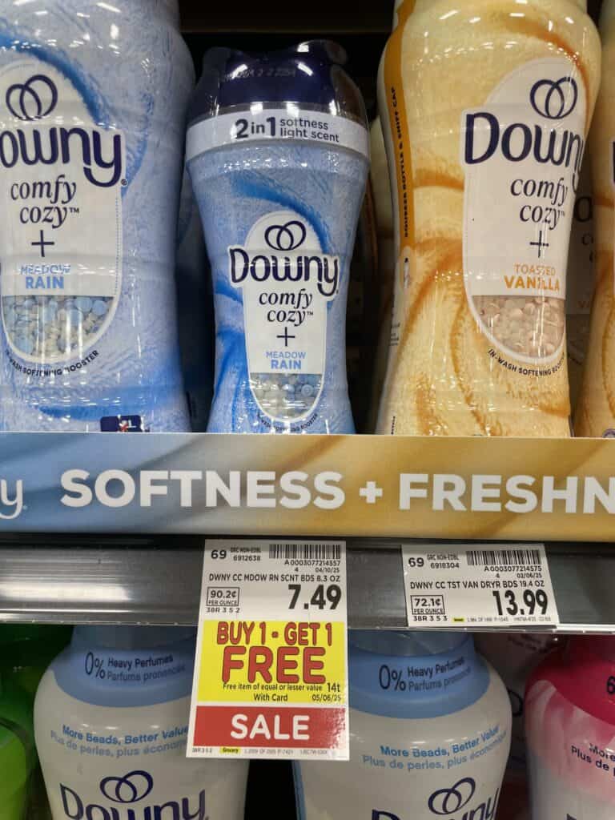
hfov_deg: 53.1
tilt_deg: -7.7
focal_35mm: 26
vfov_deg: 67.3
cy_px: 410
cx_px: 308
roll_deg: +0.1
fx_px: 616
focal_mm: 4.2
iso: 64
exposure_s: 1/61
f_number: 1.6
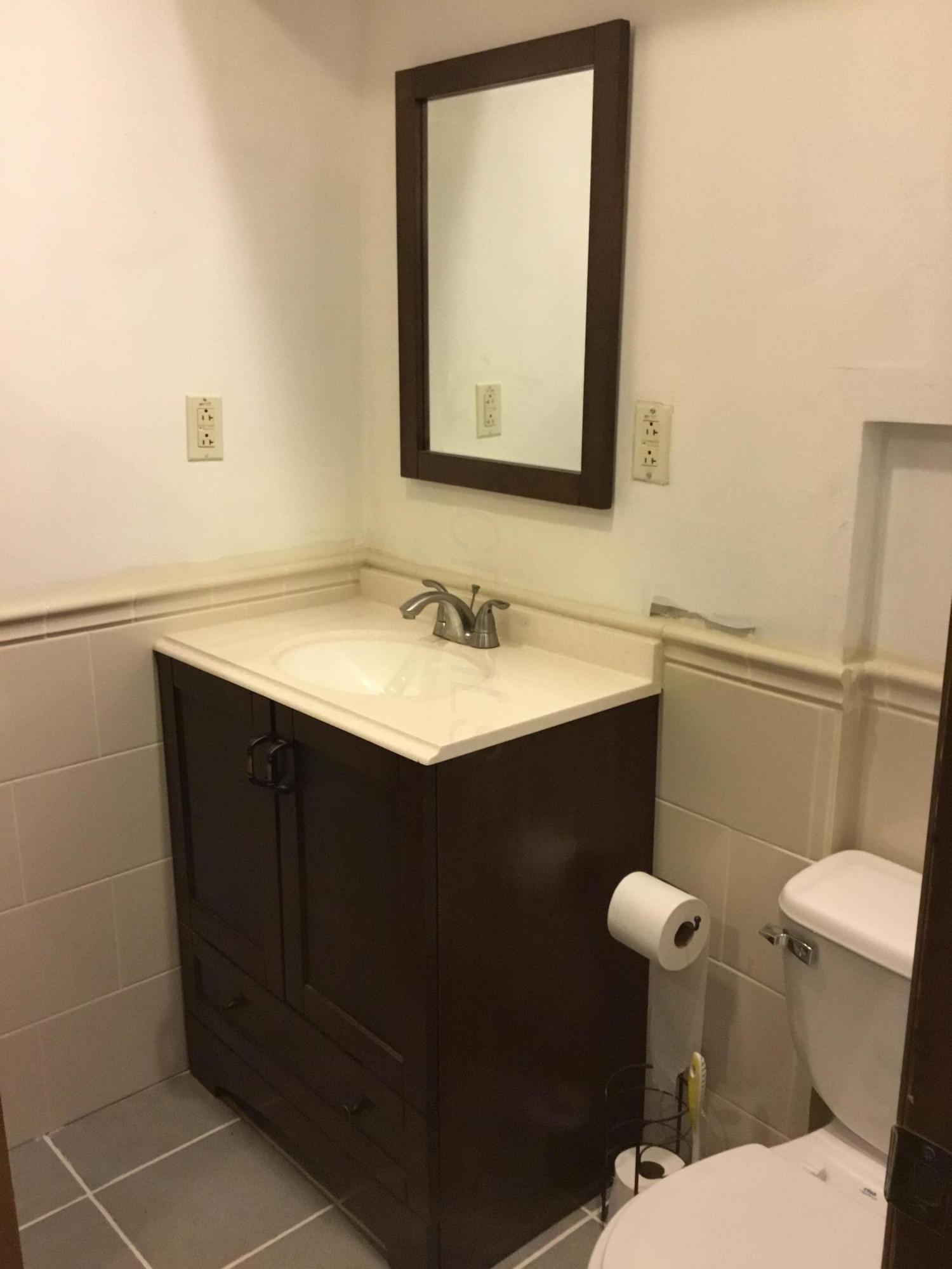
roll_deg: +0.6
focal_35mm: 31
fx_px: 1137
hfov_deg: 45.4
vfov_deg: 58.4
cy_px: 634
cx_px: 476
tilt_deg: -15.4
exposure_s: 1/20
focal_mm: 3.3
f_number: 2.4
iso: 200
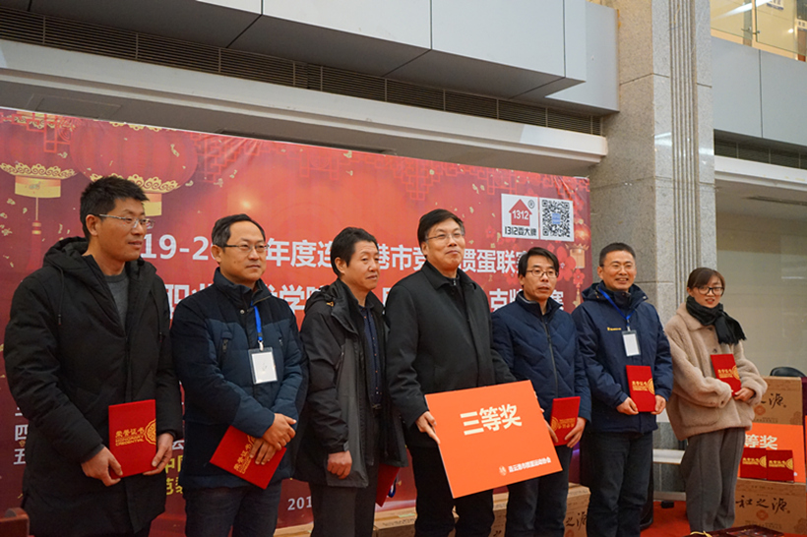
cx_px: 404
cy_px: 268
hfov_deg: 57.2
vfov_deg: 39.9
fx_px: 739
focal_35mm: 33
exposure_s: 1/60
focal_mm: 33
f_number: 4
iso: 6400
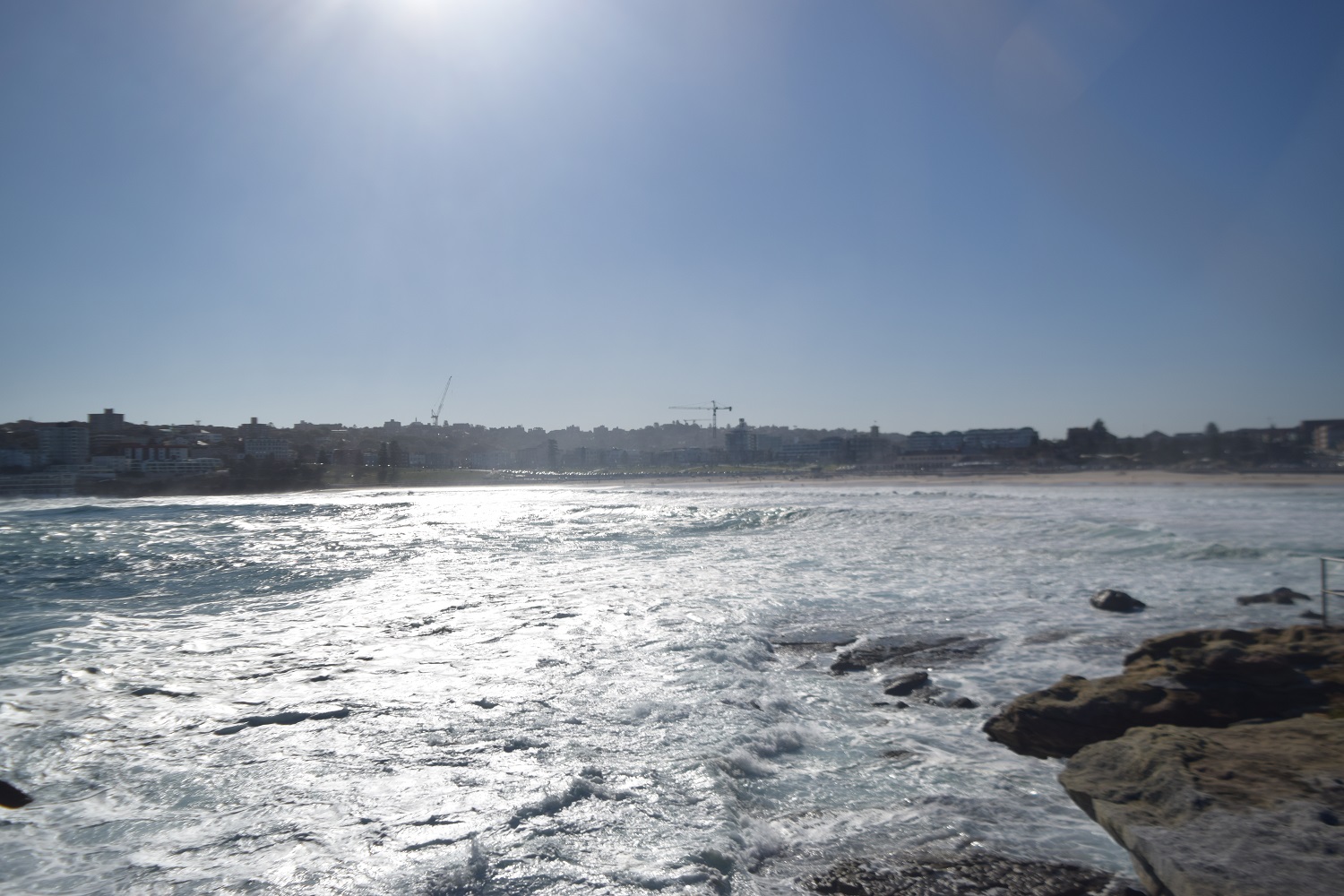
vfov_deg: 47.9
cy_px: 448
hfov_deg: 67.4
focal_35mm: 27
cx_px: 672
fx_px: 1008
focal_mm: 18
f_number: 4.5
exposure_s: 1/4000
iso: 100
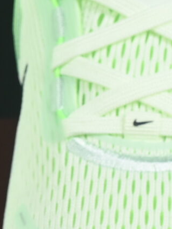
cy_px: 128
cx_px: -5
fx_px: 2882
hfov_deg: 3.4
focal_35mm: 435
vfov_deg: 4.6
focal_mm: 50
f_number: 8
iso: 160
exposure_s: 1/80
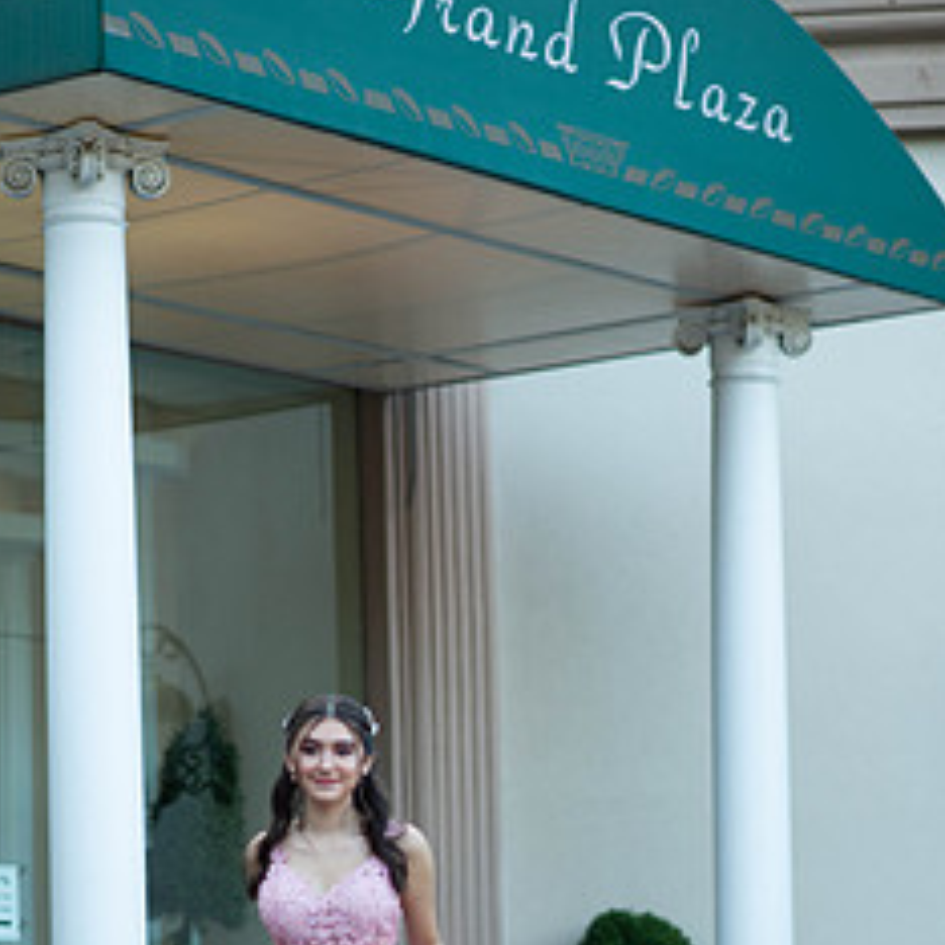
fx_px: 4293
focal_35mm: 139
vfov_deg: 12.5
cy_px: 856
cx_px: 378
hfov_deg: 12.6
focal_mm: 85
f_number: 2
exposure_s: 1/640
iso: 250
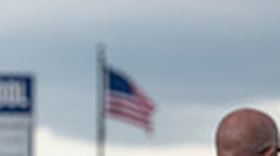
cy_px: 468
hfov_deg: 3.5
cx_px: 180
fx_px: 4609
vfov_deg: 1.9
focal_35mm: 622
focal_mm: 170
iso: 250
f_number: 8
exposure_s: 1/250
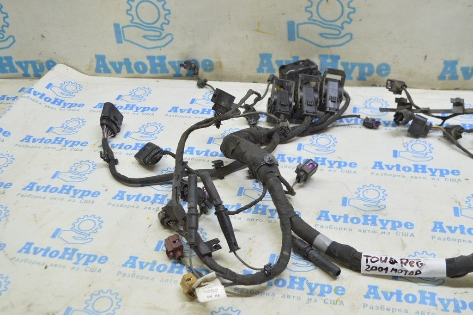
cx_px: 236
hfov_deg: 46.4
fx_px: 551
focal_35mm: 42
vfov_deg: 31.8
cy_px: 158
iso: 400
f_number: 5.6
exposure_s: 1/20
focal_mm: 28
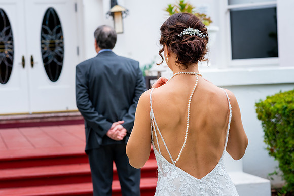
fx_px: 694
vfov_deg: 16.1
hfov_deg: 23.9
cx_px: 147
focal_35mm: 85
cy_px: 98
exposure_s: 1/320
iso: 320
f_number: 6.3
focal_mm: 85
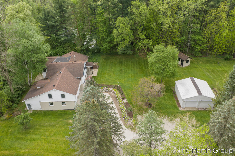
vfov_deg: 46.4
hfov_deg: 65.5
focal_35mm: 28
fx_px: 183
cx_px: 118
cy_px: 78
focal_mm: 14.45
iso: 100
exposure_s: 1/50
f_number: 5.6
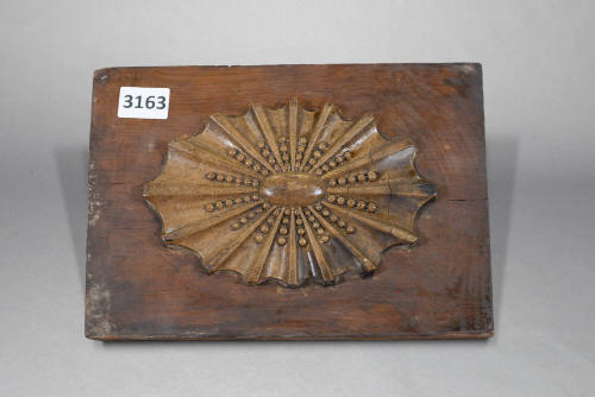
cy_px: 198
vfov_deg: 22.7
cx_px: 298
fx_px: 992
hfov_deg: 33.4
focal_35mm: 60
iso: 100
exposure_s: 1/4
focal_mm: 60
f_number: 11
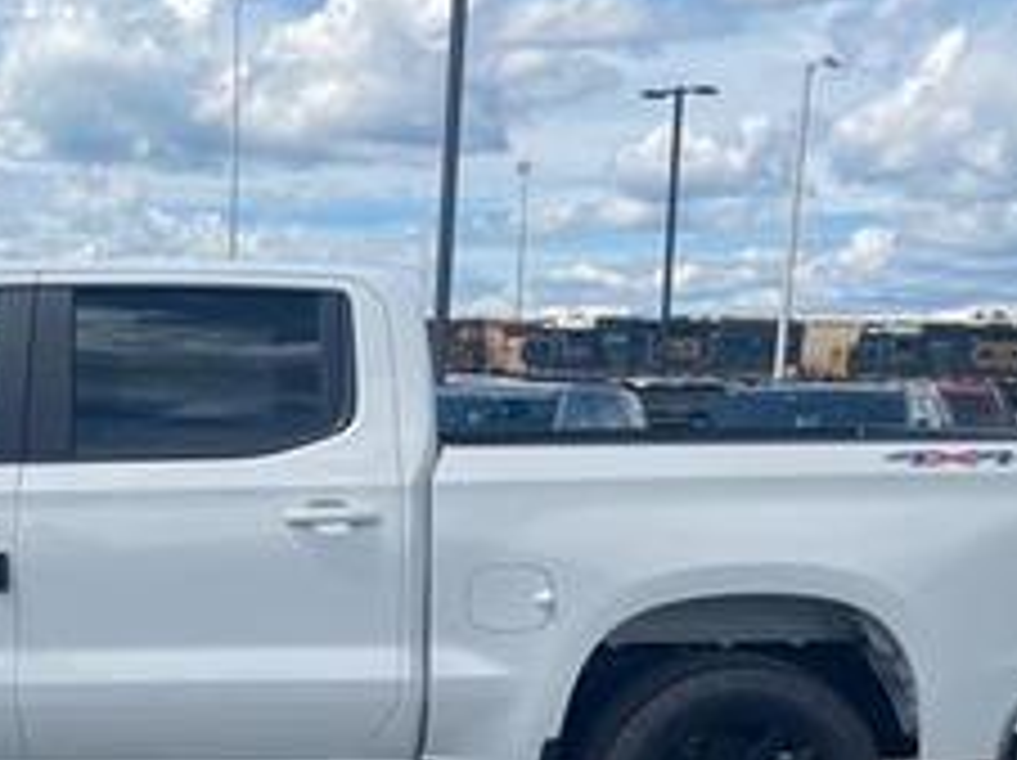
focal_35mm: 58
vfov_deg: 24.7
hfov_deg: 32.1
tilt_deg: -7.4
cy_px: 616
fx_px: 1702
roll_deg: -3.0
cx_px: 166
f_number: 1.6
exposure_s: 1/4292
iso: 32
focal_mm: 4.2
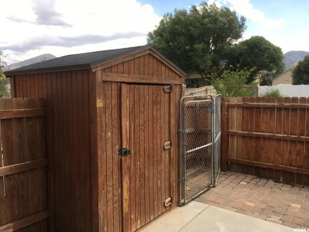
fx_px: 259
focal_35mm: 29
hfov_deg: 61.7
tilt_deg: -5.2
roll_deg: +0.9
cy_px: 116
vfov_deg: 48.2
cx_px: 154
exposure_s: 1/725
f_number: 2.2
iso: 32
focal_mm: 4.15
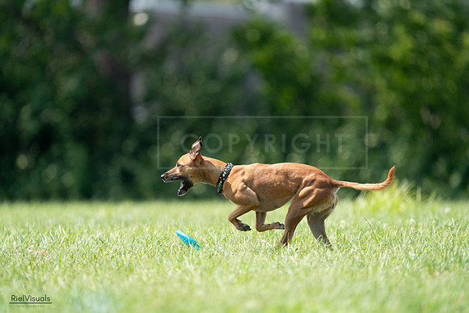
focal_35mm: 600
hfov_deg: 3.4
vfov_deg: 2.3
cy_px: 156
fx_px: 7818
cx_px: 234
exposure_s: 1/4000
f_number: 6.3
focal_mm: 600
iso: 2500
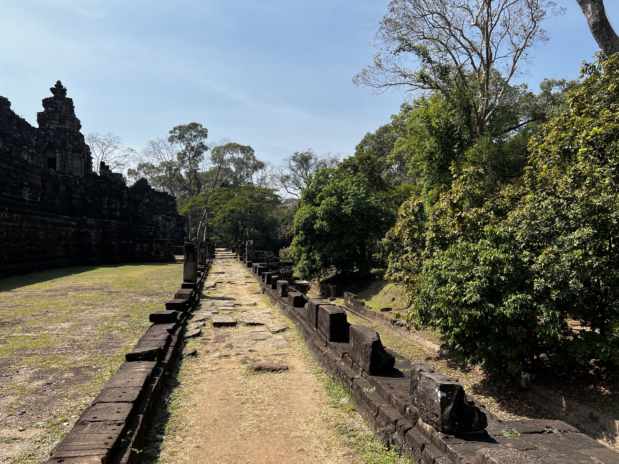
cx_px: 310
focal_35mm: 26
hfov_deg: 67.3
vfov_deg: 53.1
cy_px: 232
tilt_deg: +1.1
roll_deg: -0.1
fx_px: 465
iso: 50
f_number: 1.5
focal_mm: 5.7
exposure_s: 1/3704
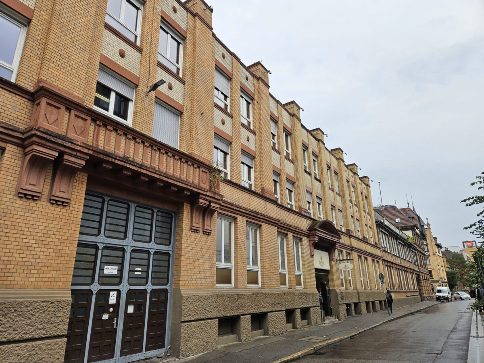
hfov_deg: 73.9
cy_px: 182
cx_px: 242
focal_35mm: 23
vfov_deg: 58.9
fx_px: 322
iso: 25
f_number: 1.8
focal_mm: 5.4
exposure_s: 1/603
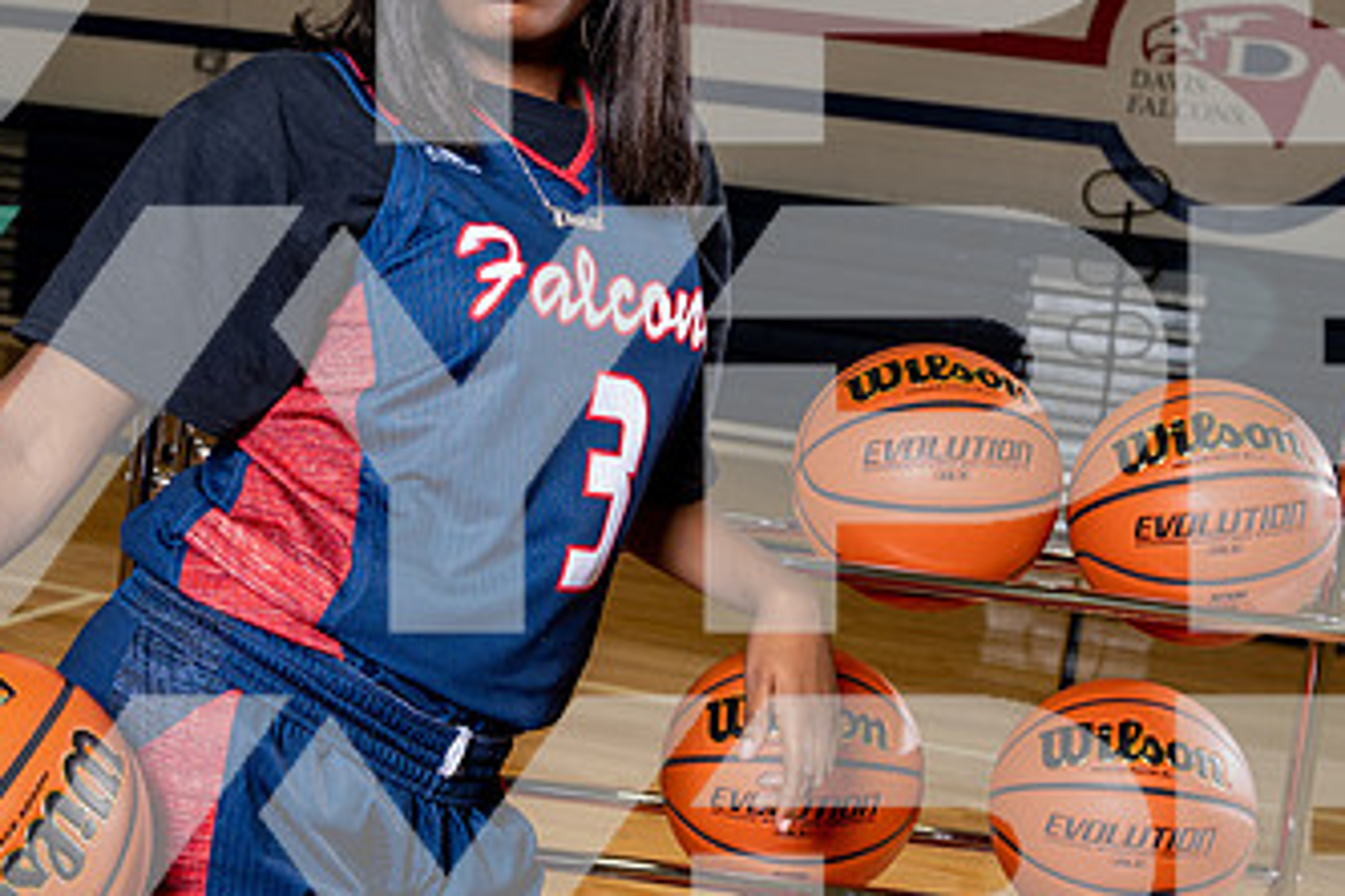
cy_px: 422
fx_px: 2017
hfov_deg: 36.9
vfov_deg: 25.1
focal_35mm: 54
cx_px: 626
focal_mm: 31
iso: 500
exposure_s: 1/200
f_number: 5.6
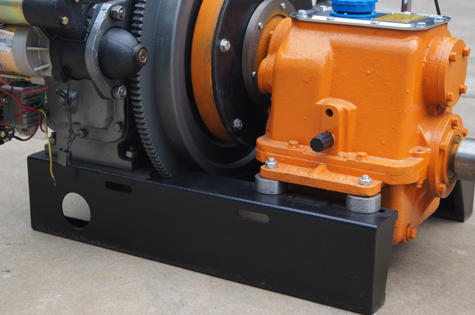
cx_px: 238
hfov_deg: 29.9
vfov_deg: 20.1
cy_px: 158
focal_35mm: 68
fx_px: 890
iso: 100
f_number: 5.6
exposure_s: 1/80
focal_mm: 45
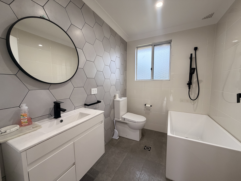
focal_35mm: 14
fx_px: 97
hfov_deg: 102.1
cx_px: 120
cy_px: 90
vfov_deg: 85.7
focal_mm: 2.22
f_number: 2.2
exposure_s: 1/100
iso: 160
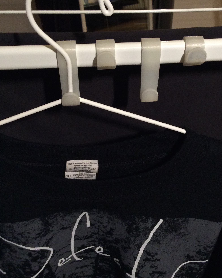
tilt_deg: -35.3
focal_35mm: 41
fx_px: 337
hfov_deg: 36.4
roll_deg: -0.5
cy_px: 107
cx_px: 130
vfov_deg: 44.5
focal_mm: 3.3
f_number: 2.4
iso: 160
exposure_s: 1/25
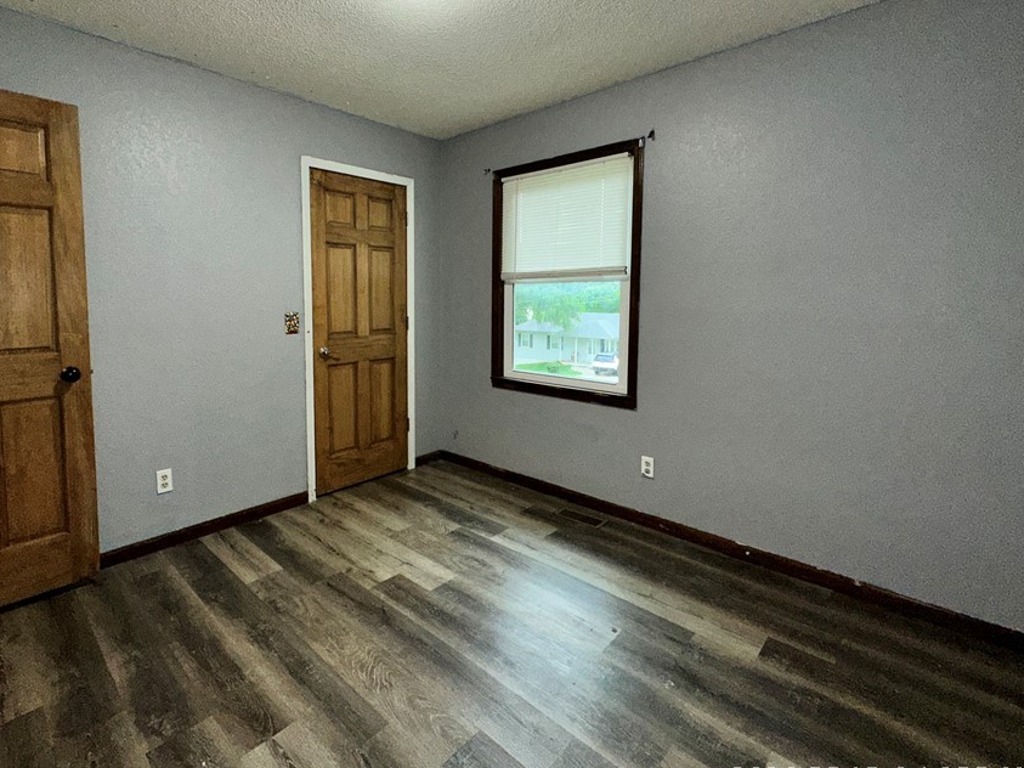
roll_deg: -0.4
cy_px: 331
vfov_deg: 74.3
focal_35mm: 17
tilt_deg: -3.8
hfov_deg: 90.5
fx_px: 503
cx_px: 440
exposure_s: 1/87
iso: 100
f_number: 2.2
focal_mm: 2.22
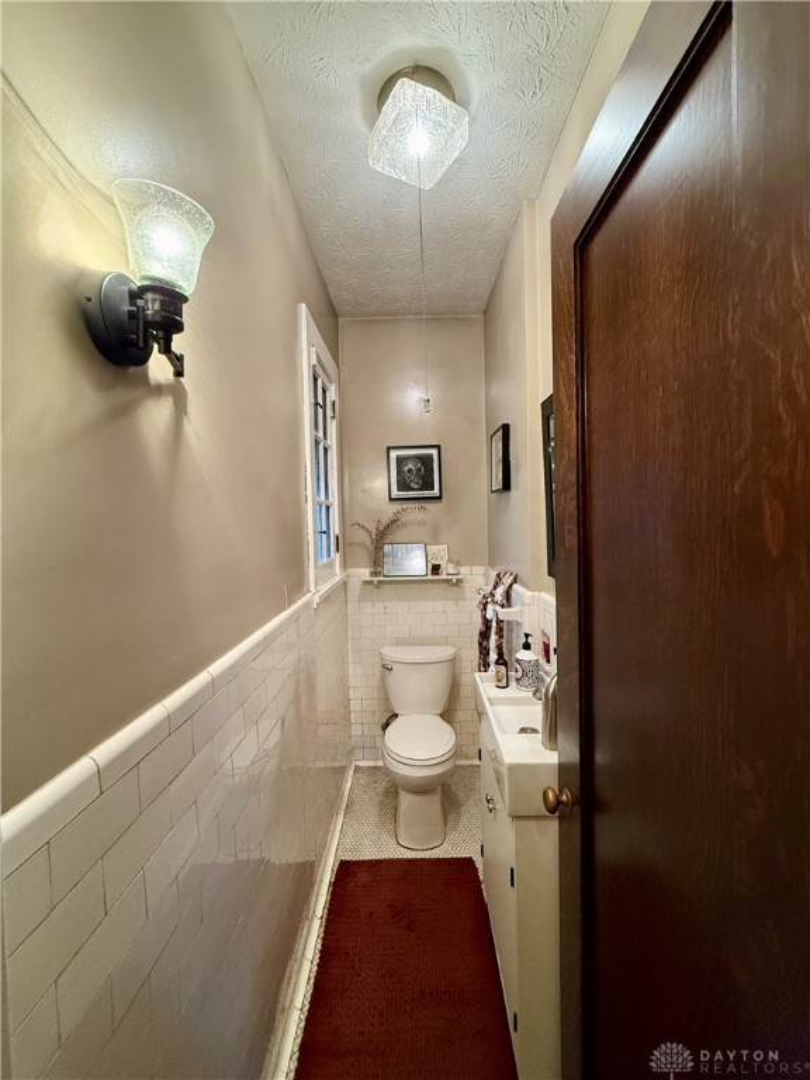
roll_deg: +1.2
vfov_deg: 102.1
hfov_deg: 85.7
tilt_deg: -1.8
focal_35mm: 14
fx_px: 437
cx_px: 405
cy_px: 540
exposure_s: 1/60
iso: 400
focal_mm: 2.22
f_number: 2.2
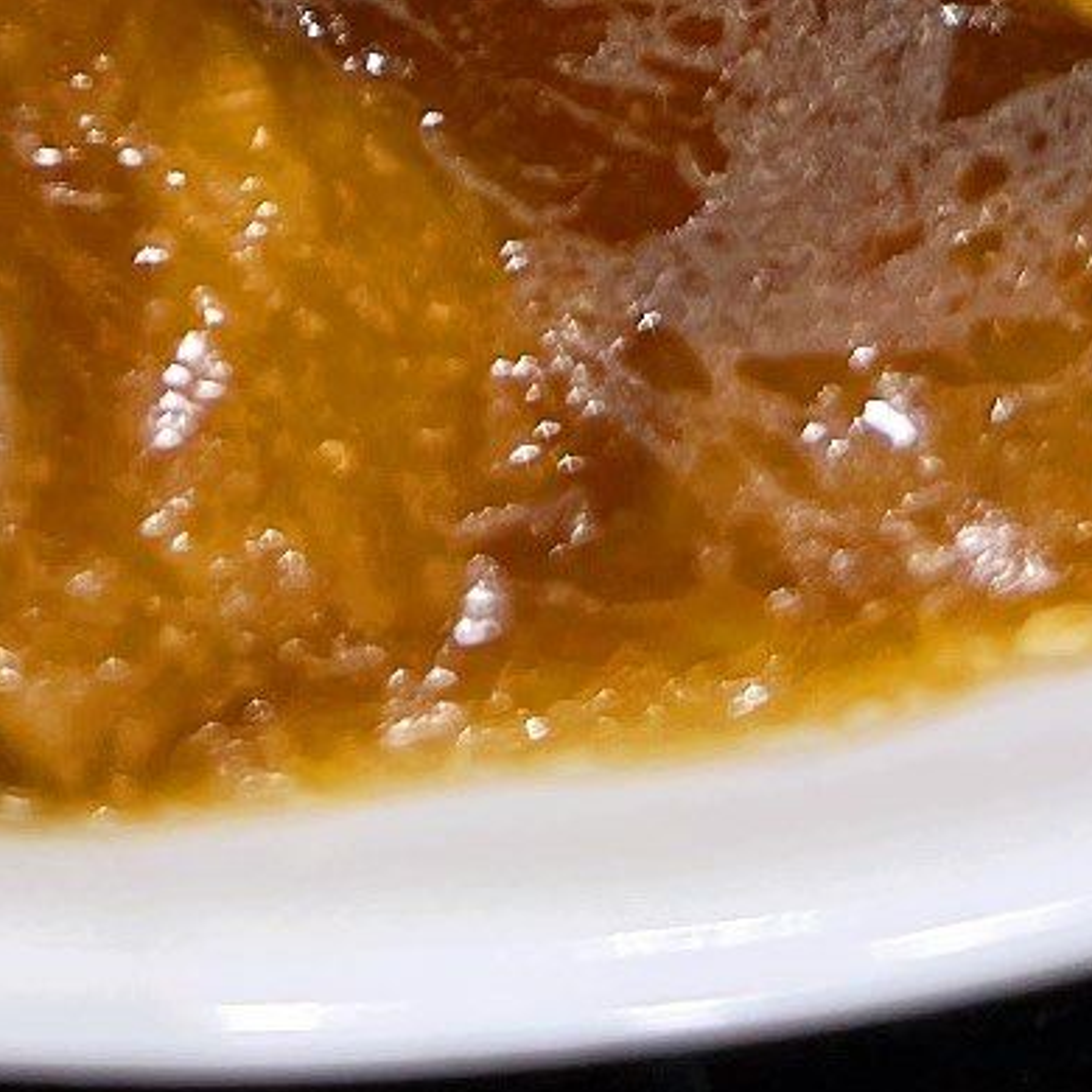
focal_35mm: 118
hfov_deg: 14.6
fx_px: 4211
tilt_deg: -49.7
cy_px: -1644
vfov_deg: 11.7
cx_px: 36
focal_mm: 5.7
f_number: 1.5
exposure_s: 1/100
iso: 40
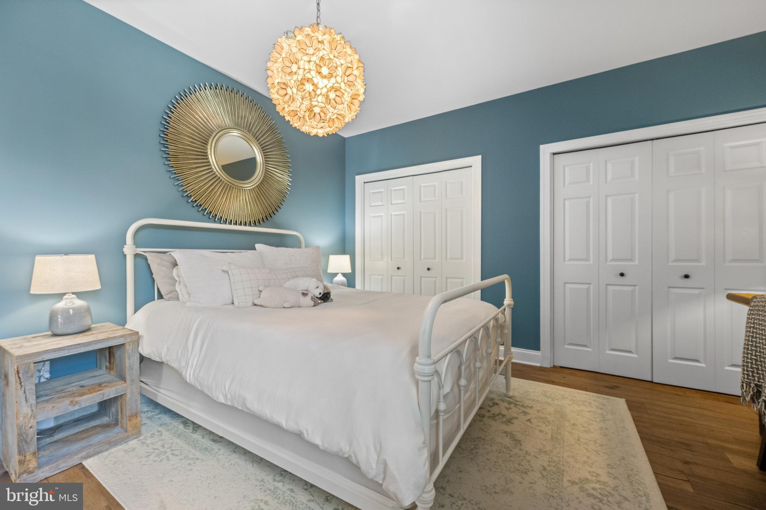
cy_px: 255
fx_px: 298
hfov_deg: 104.3
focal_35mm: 14
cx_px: 383
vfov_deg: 81.2
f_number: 5.6
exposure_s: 1/25
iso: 2000
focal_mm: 14
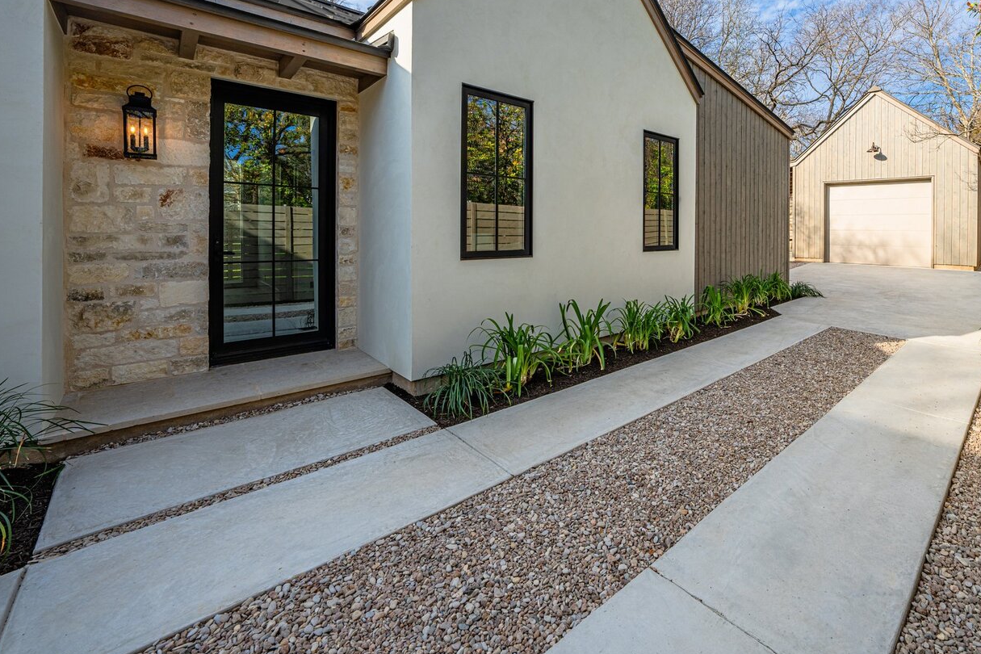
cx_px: 606
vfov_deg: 72.1
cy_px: 233
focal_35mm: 16
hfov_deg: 95.0
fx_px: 436
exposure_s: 1/160
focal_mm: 12
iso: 160
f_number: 8
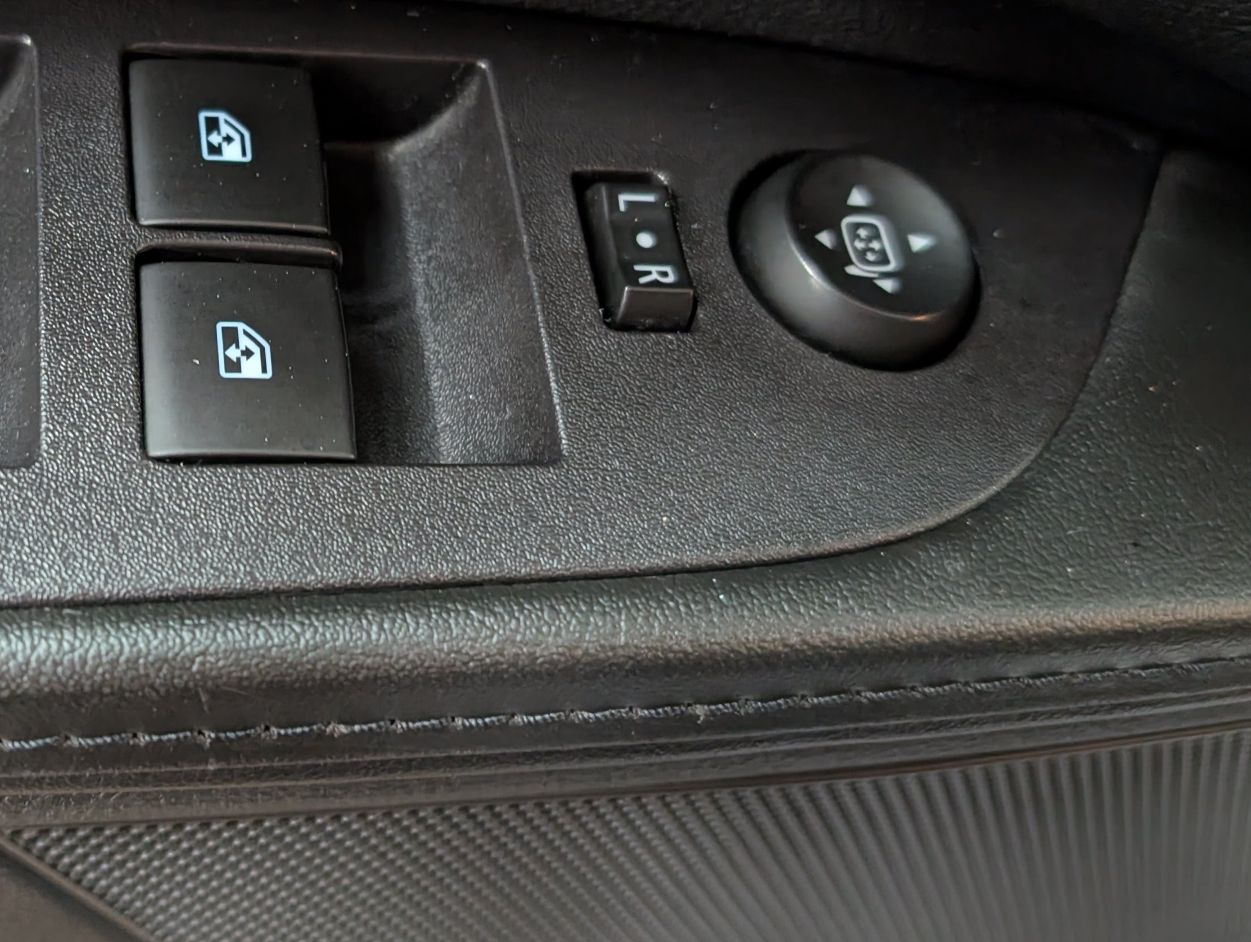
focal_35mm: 44
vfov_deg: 32.6
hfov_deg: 41.7
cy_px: 284
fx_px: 1593
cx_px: 326
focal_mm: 6.9
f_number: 1.68
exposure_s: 1/40
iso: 1020
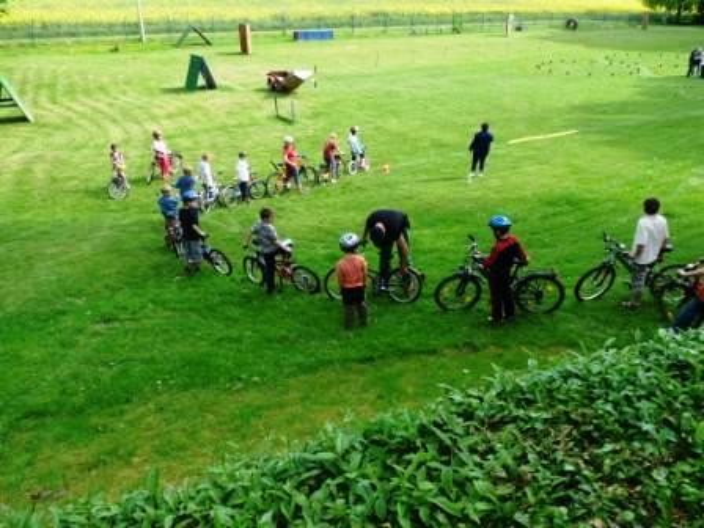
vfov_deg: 51.4
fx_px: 549
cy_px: 264
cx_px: 352
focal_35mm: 27
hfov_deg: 65.3
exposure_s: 1/125
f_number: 4
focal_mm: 4.8
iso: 100
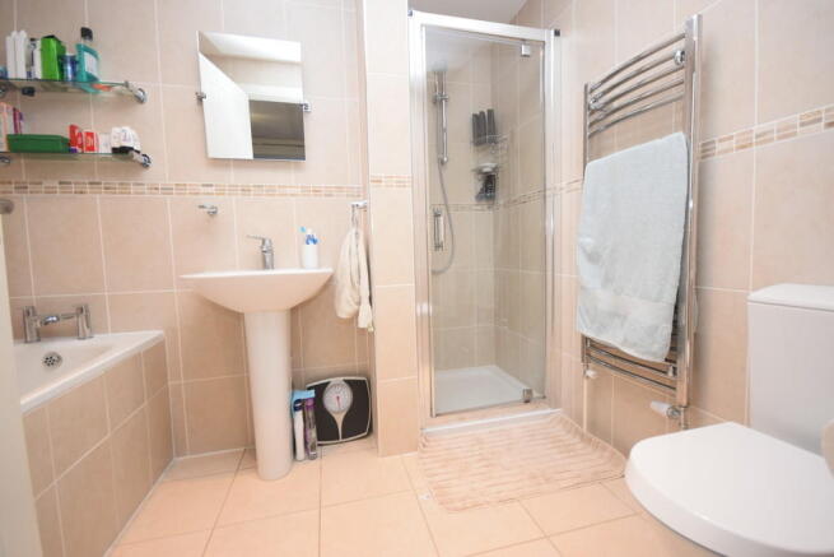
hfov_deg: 100.4
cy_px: 278
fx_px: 348
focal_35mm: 15
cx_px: 417
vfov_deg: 77.4
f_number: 4
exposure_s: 1/60
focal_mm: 10
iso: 800
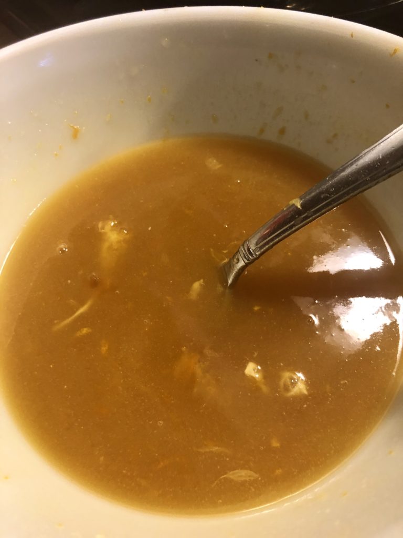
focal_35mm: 28
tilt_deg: -56.9
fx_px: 435
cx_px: 202
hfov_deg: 49.7
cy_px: 269
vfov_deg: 63.4
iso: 64
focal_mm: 3.99
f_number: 1.8
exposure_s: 1/15
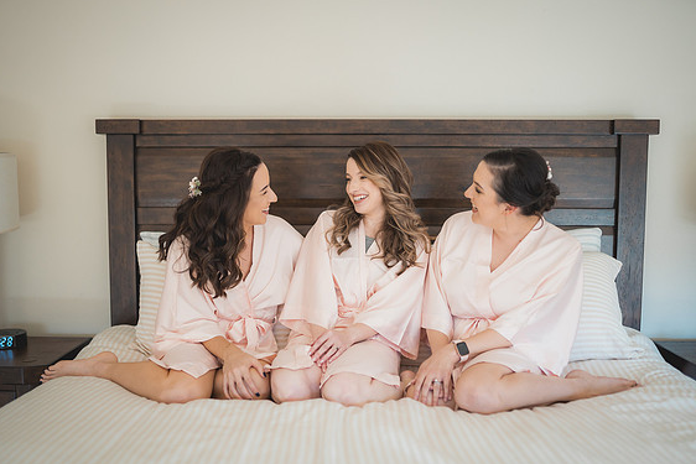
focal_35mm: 37
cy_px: 236
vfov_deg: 36.0
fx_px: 715
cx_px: 342
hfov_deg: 51.9
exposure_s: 1/400
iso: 400
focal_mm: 35
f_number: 1.4
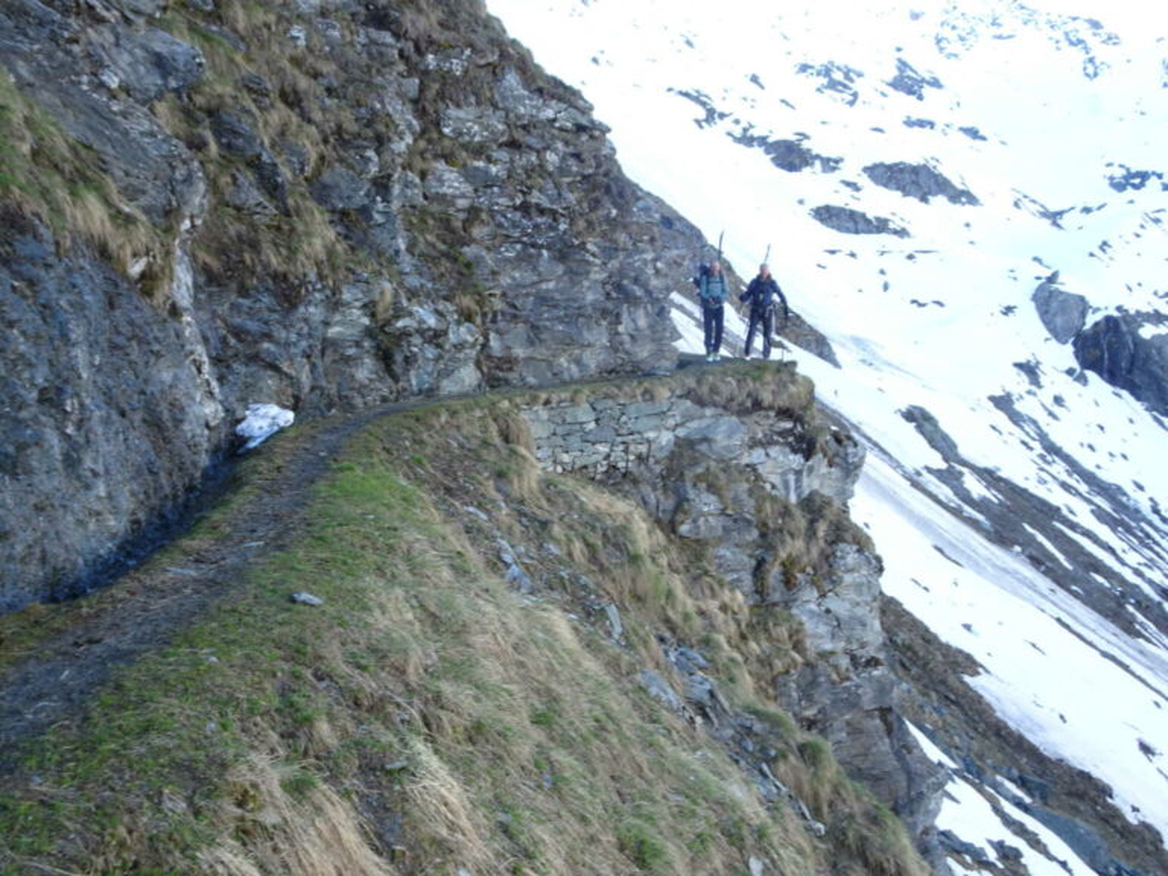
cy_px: 438
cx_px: 584
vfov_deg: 41.8
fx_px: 1147
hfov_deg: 54.0
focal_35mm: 34
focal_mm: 5.79
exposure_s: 1/50
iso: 80
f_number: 4
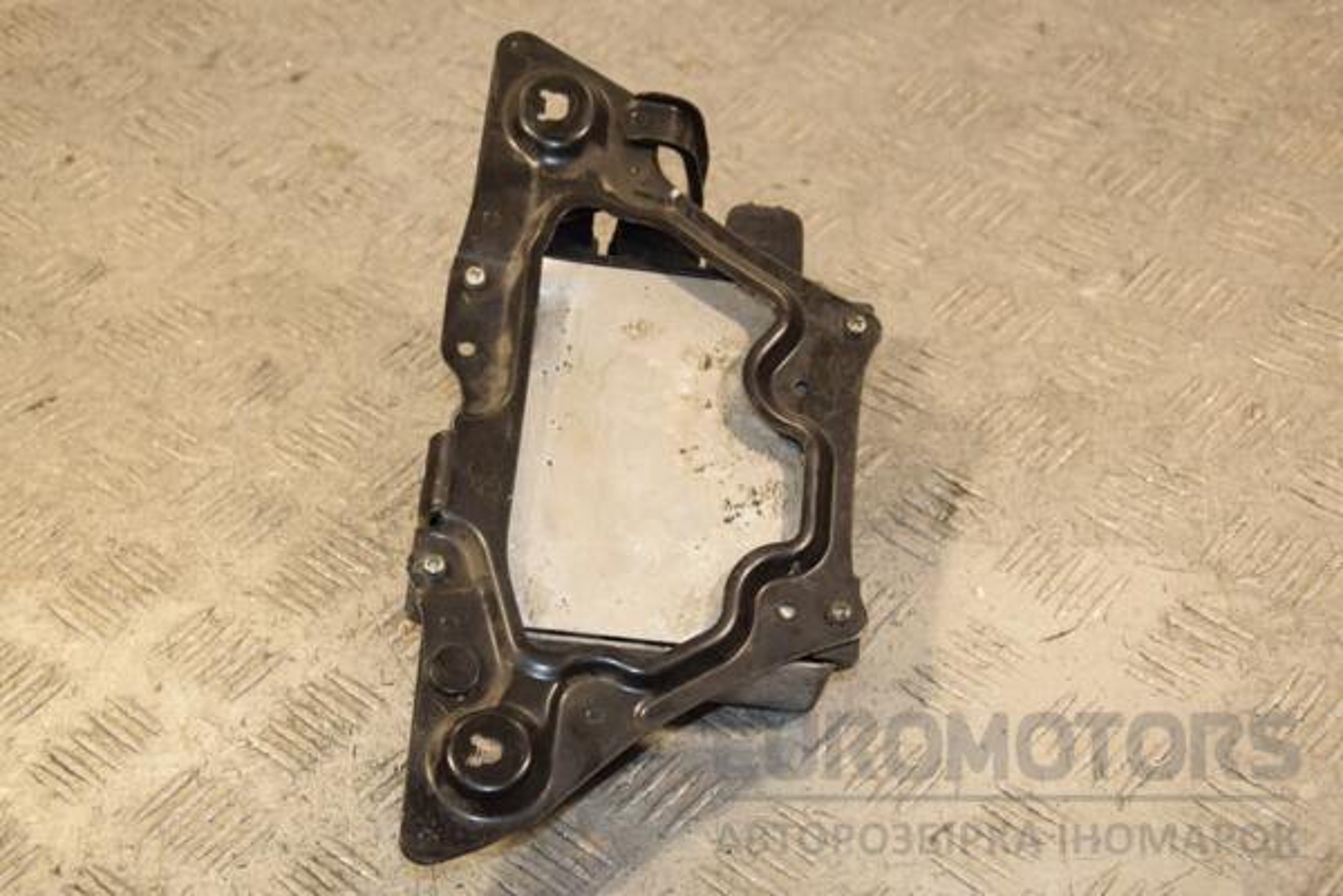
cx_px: 672
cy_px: 448
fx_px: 2686
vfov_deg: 18.9
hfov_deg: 28.1
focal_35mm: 72
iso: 800
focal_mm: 48
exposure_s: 1/200
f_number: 6.3
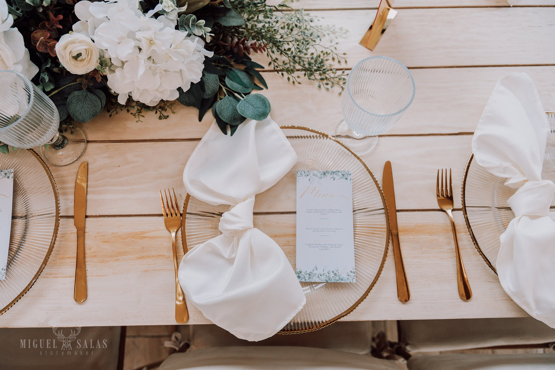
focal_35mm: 24
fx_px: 370
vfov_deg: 53.1
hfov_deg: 73.7
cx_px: 278
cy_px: 185
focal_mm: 24
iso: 800
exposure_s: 1/400
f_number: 2.8
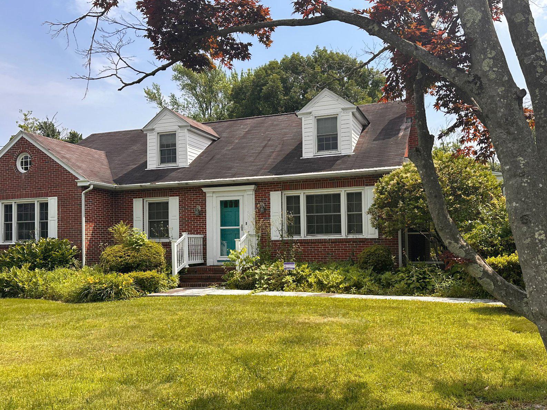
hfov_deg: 58.3
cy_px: 230
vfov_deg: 45.3
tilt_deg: +2.1
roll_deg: +1.3
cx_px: 287
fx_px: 490
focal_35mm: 31
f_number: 1.78
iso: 80
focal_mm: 6.86
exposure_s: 1/3356
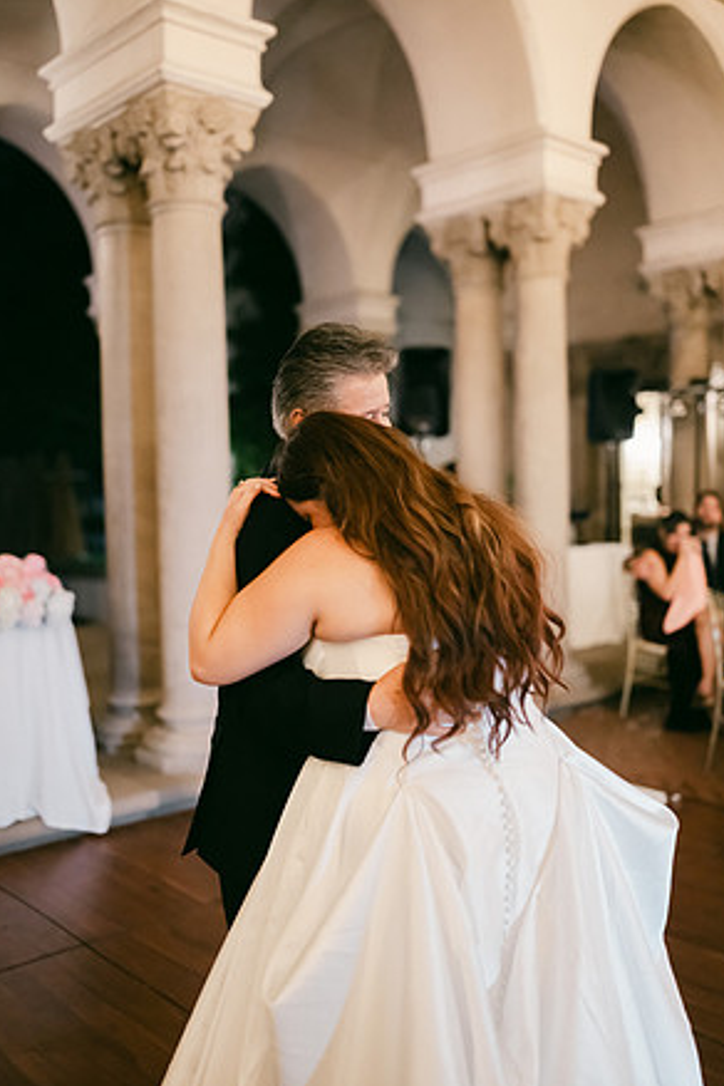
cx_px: 360
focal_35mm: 36
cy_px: 550
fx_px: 1086
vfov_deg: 53.1
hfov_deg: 36.9
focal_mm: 35
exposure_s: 1/125
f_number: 1.4
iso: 6400
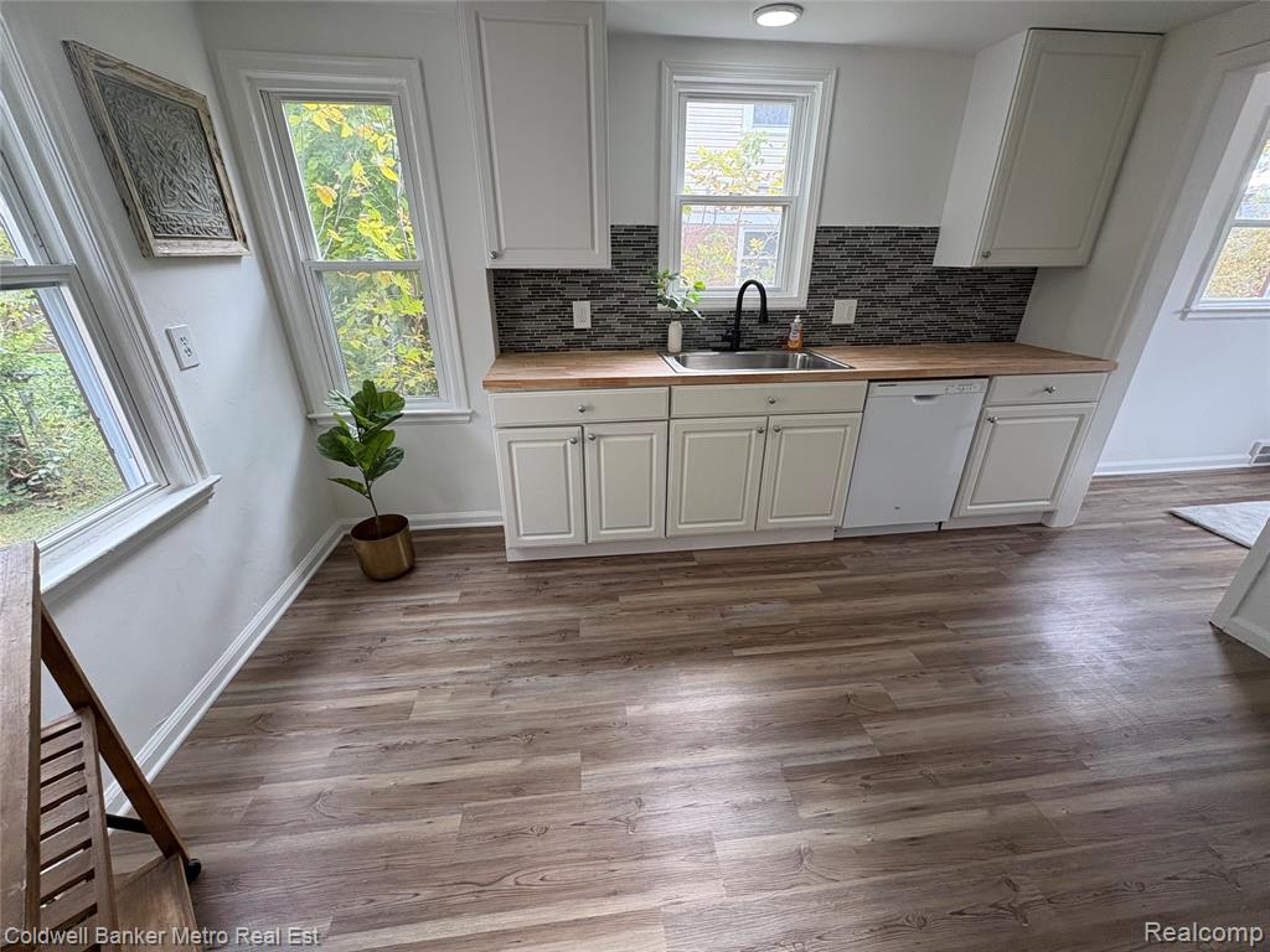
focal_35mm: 14
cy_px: 476
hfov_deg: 102.1
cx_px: 635
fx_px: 514
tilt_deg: -23.6
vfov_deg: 85.7
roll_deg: +0.6
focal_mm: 2.22
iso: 160
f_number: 2.2
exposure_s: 1/99
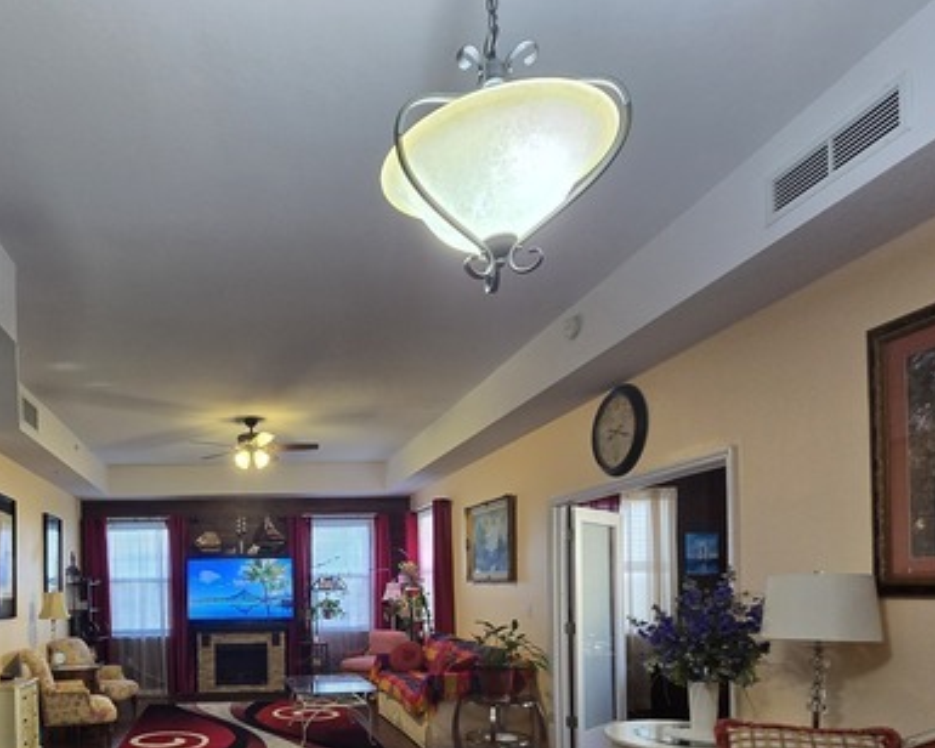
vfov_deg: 58.4
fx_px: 609
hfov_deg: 71.1
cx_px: 261
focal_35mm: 22
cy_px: 597
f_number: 2.2
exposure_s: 1/60
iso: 250
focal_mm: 2.2
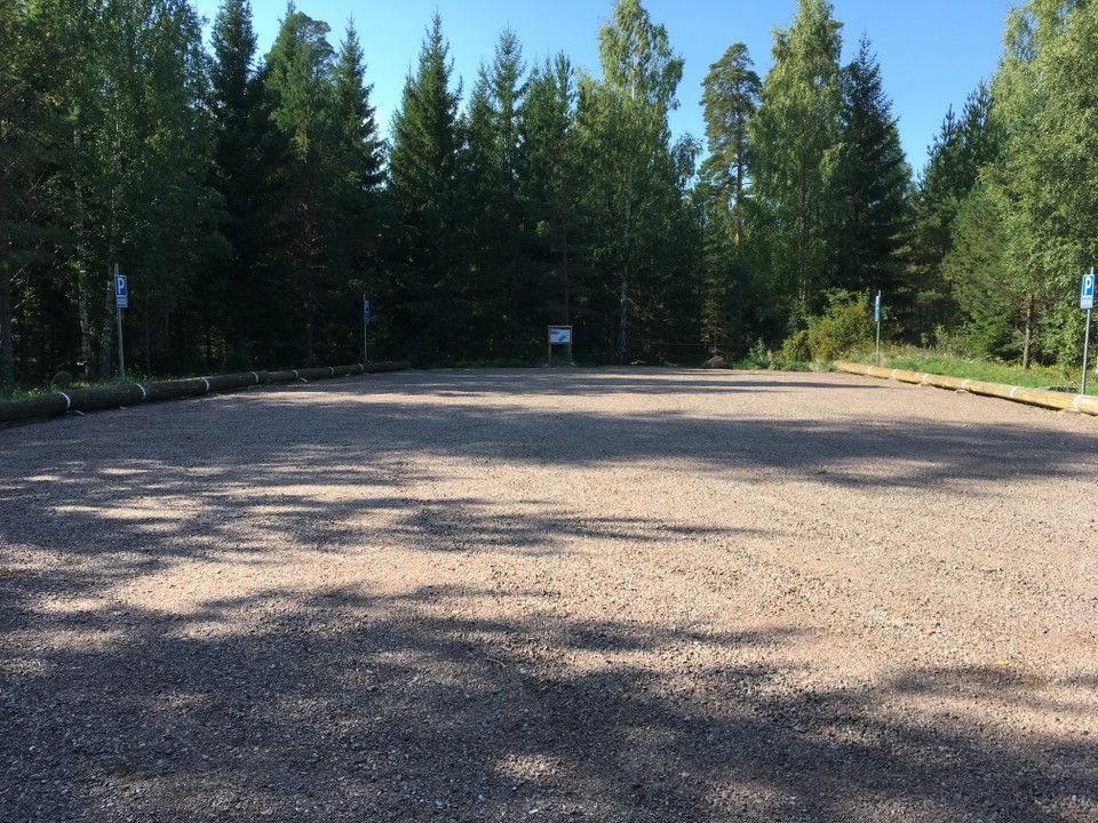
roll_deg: -1.2
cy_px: 412
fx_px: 920
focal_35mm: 29
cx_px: 549
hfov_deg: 61.7
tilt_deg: -5.6
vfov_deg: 48.2
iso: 25
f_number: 2.2
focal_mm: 4.15
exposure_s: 1/651
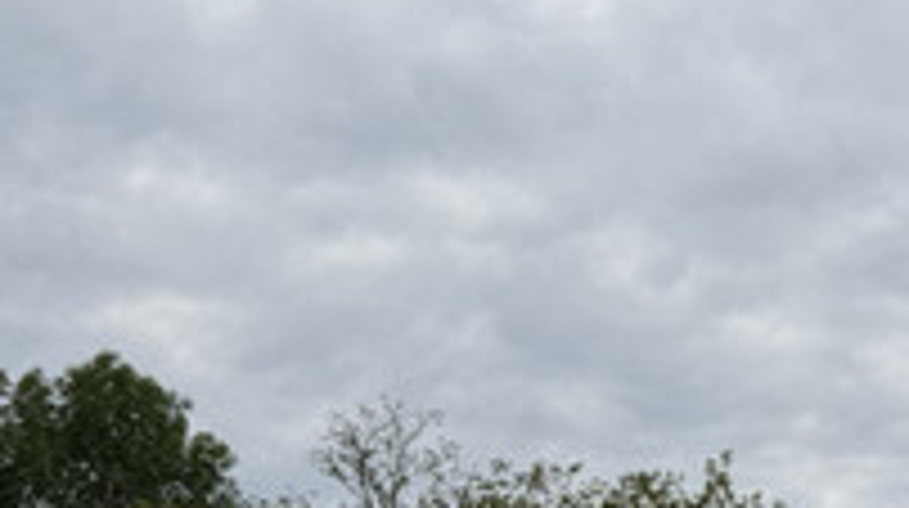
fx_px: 1998
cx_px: 954
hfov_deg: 24.2
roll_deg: +1.3
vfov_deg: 13.6
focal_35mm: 83
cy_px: 764
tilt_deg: +7.8
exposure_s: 1/9091
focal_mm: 6.76
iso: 80
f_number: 1.78
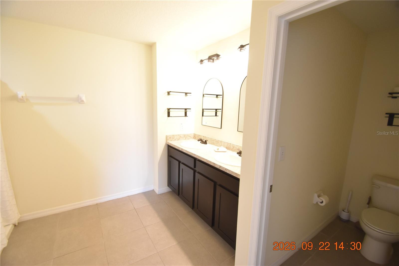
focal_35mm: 15
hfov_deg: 100.4
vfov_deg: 77.3
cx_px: 200
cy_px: 133
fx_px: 166
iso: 1100
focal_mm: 10
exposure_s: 1/60
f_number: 3.5
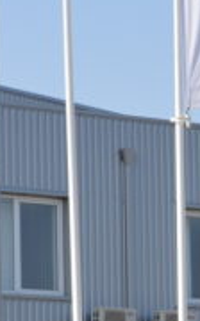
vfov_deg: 8.0
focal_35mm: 261
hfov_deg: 5.0
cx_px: 238
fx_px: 2284
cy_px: 261
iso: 100
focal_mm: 40
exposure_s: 1/250
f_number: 8
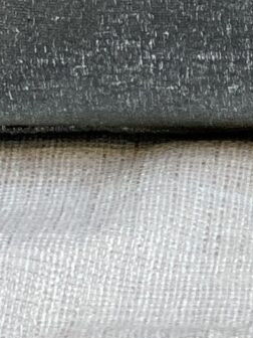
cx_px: 586
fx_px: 3859
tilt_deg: -20.9
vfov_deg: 4.9
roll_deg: -0.5
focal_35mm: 396
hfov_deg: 3.7
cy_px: -419
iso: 80
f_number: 2
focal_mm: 6
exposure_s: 1/122
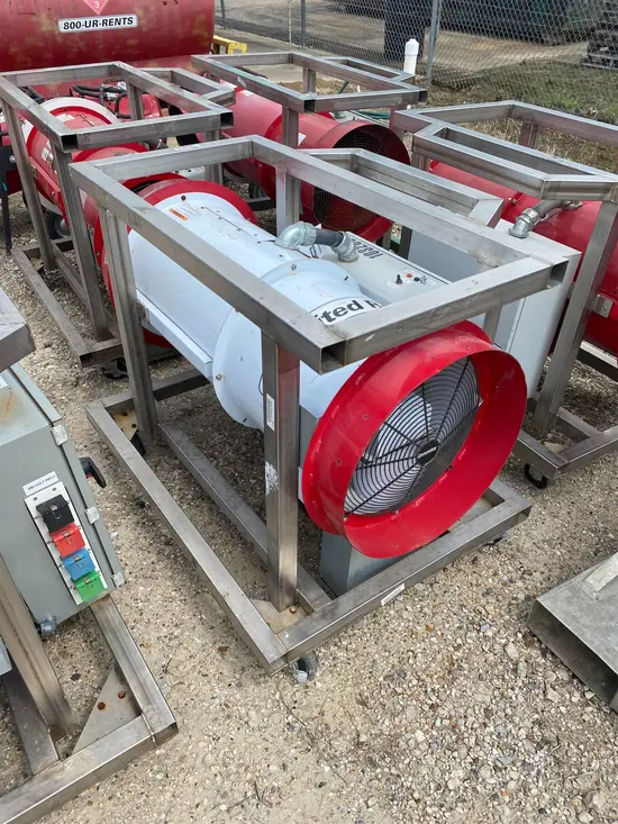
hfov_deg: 53.1
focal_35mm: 26
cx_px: 309
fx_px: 619
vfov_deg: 67.3
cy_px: 412
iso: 32
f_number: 1.8
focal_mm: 4.25
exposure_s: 1/1961
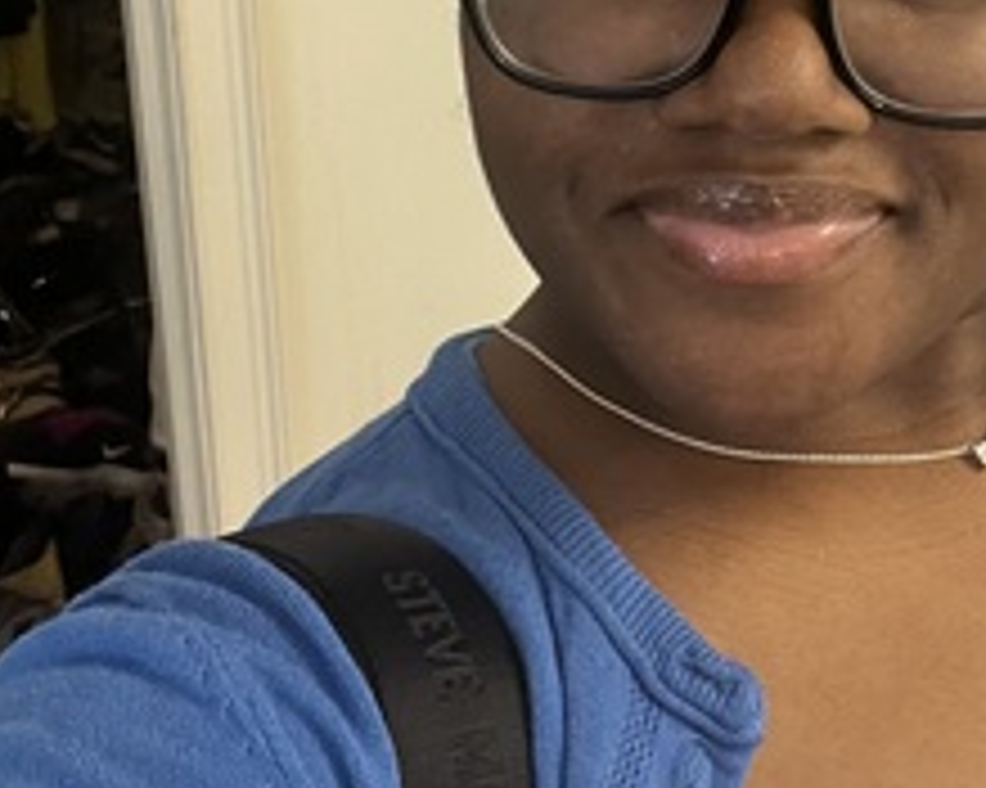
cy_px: 113
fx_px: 1954
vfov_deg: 22.4
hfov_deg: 27.6
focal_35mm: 67
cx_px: 831
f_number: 2.2
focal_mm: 2.71
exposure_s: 1/30
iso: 320
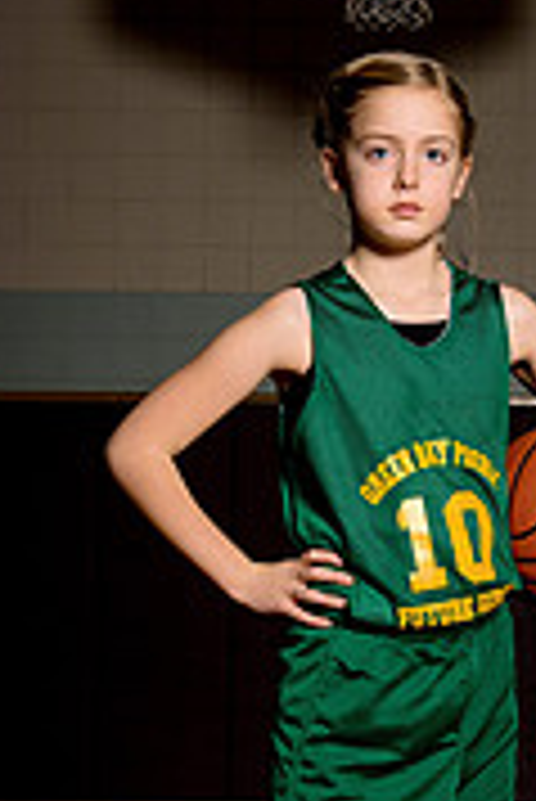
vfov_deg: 21.1
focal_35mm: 96
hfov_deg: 14.2
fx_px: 2140
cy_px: 585
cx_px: 392
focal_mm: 38
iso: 100
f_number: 8
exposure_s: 1/200
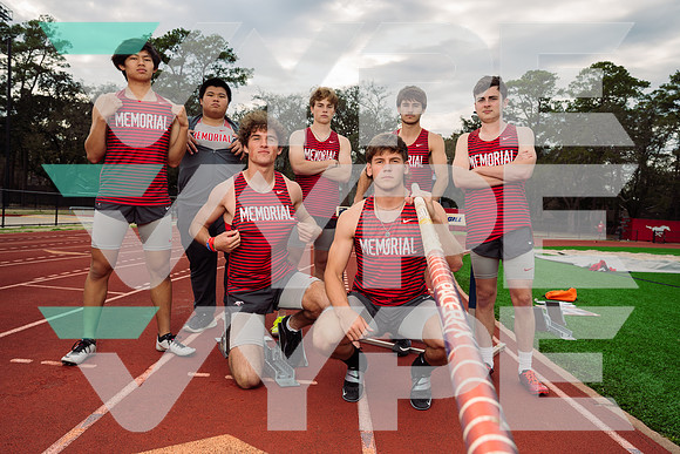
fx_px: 510
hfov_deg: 67.4
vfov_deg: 48.0
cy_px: 227
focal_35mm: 27
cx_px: 340
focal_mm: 27
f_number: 7.1
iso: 125
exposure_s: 1/200
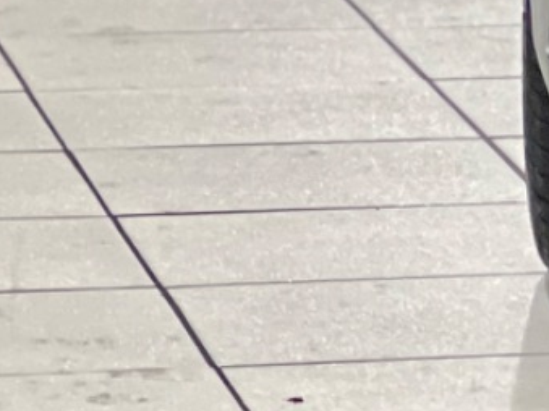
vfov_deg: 3.4
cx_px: 1538
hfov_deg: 4.4
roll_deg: -1.0
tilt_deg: -4.6
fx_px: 6912
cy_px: -463
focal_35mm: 436
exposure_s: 1/30
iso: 400
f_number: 2.8
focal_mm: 9
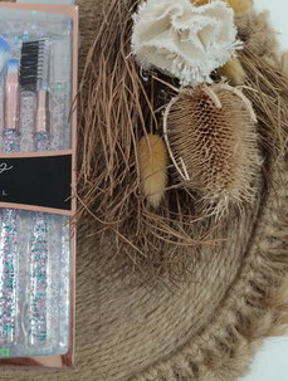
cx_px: 50
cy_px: 167
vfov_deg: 38.7
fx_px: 541
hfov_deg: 29.0
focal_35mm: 49
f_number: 1.8
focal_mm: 4.27
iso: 403
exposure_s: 1/50
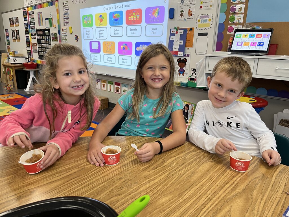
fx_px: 217
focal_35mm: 26
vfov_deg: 53.1
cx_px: 144
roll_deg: -2.0
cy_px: 108
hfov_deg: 67.3
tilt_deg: -15.6
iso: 125
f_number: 1.6
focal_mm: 5.1
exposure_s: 1/50
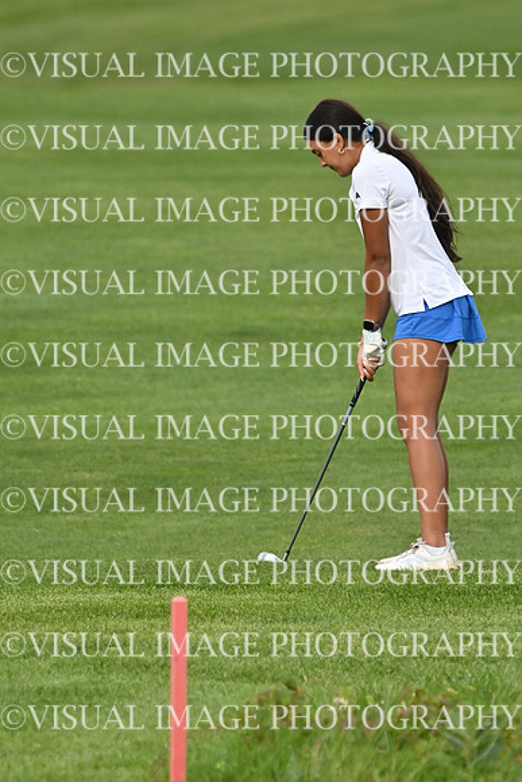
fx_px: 26082
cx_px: 261
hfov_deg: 1.1
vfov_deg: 1.7
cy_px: 391
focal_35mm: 1200
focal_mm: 800
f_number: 9
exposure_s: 1/1000
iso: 1000
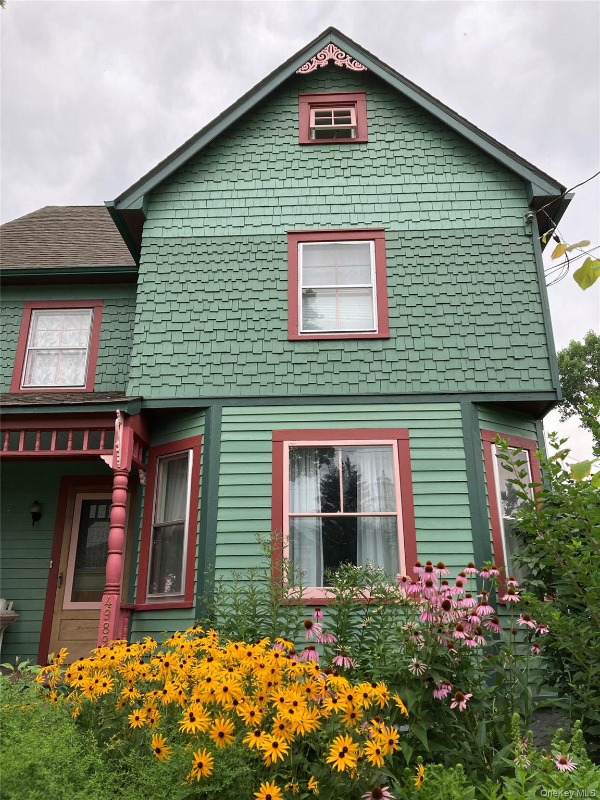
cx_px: 300
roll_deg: +0.9
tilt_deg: +21.6
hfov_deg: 49.7
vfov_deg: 63.4
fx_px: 647
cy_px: 400
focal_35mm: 28
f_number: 1.8
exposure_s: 1/121
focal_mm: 3.99
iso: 40
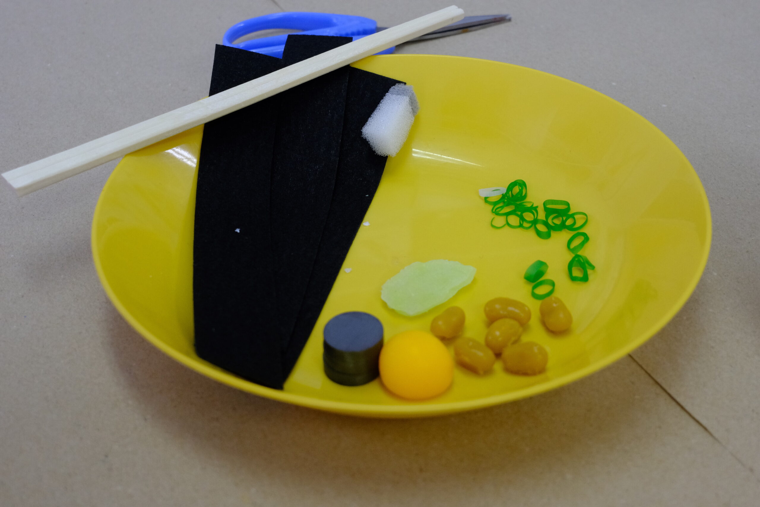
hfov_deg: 39.6
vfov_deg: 27.0
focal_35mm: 50
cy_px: 254
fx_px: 1056
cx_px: 380
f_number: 6.3
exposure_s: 1/160
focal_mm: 33
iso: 2000
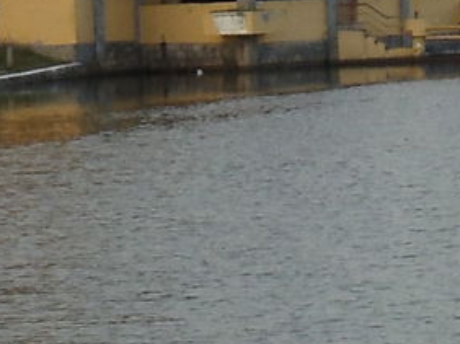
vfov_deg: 3.6
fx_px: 5523
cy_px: 54
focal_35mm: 416
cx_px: 530
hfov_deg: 4.8
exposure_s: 1/160
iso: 100
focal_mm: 8.3
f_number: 4.1
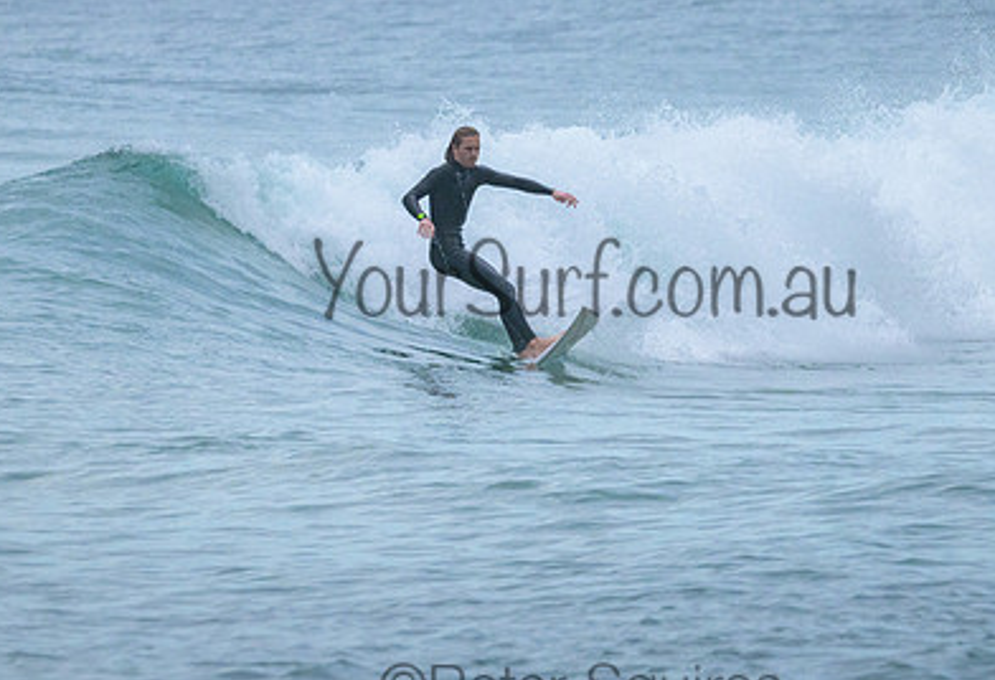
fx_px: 22981
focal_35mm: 825
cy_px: 239
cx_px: 537
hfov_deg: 2.5
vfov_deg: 1.7
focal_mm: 530
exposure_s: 1/1250
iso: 3600
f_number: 10
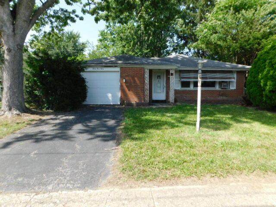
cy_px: 104
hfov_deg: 73.9
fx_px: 183
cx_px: 138
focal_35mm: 23
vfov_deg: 58.9
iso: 125
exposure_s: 1/640
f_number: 3
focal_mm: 4
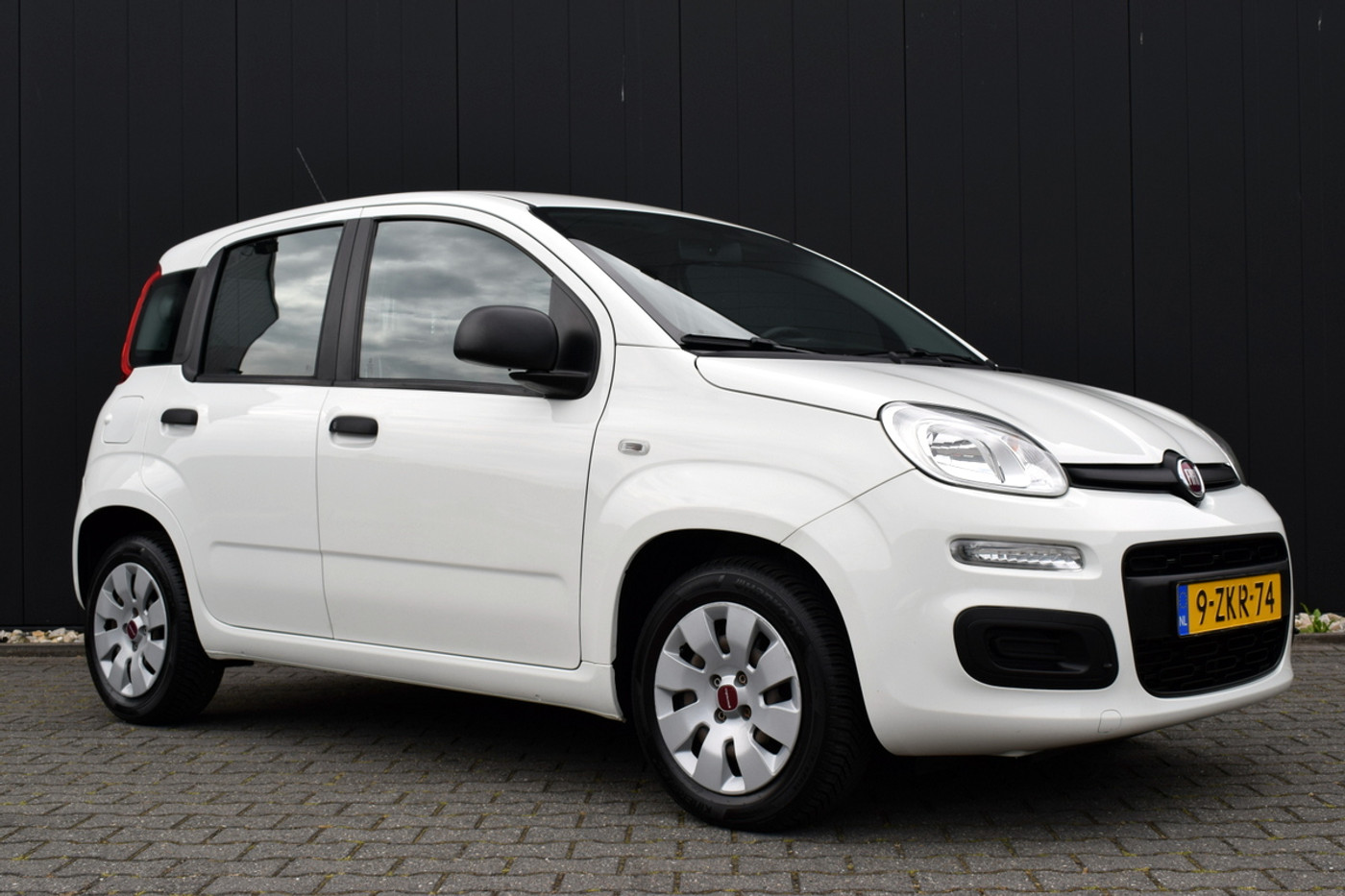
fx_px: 1737
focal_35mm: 46
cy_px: 448
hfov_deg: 42.3
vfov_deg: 28.9
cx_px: 672
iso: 200
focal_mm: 31
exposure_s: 1/320
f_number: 9
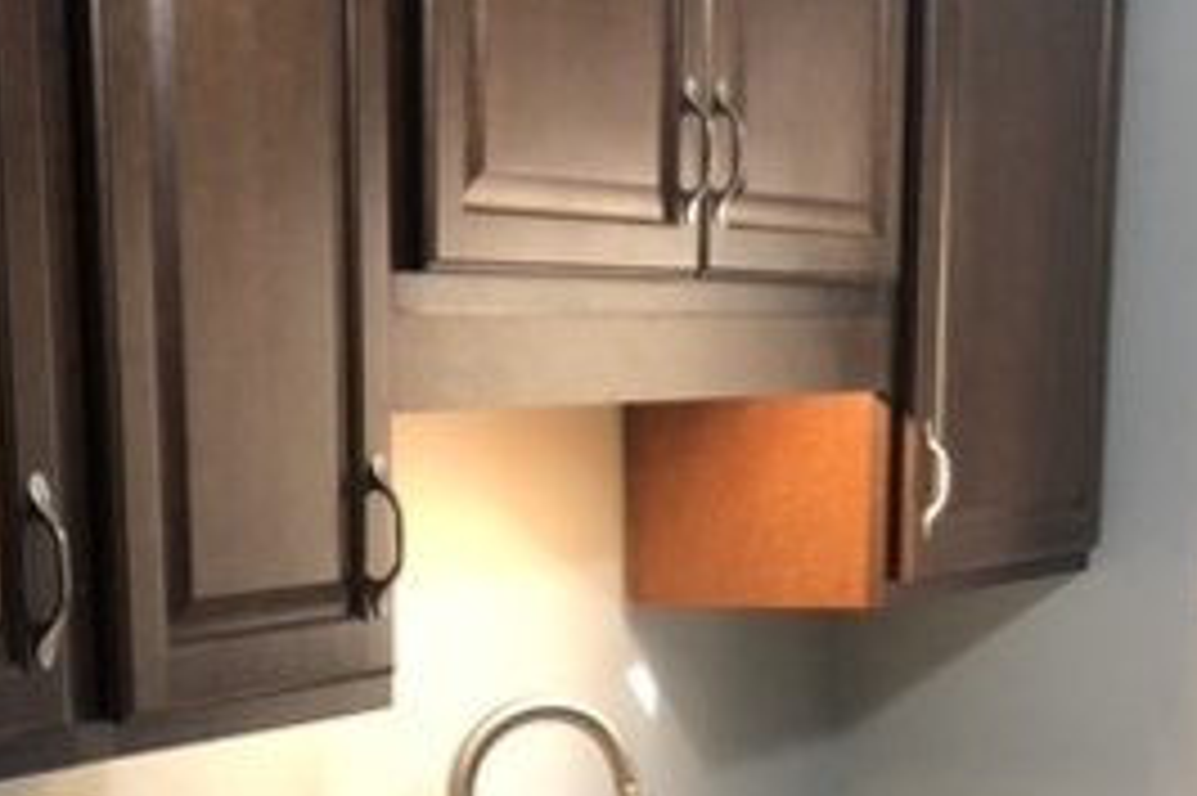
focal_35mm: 73
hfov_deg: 26.9
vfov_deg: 17.7
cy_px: 974
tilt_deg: -11.7
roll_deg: +2.2
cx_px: 144
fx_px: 2426
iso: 50
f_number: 1.8
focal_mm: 4
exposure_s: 1/15
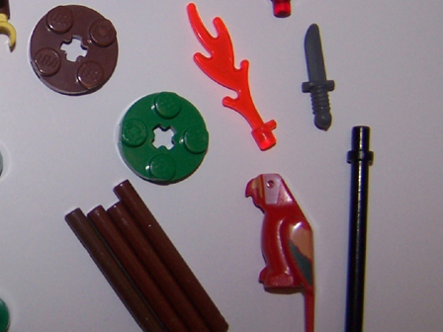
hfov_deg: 20.5
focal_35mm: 91
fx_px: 1165
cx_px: -51
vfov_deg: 16.2
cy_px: 142
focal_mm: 6.3
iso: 80
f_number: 2.8
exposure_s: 1/60
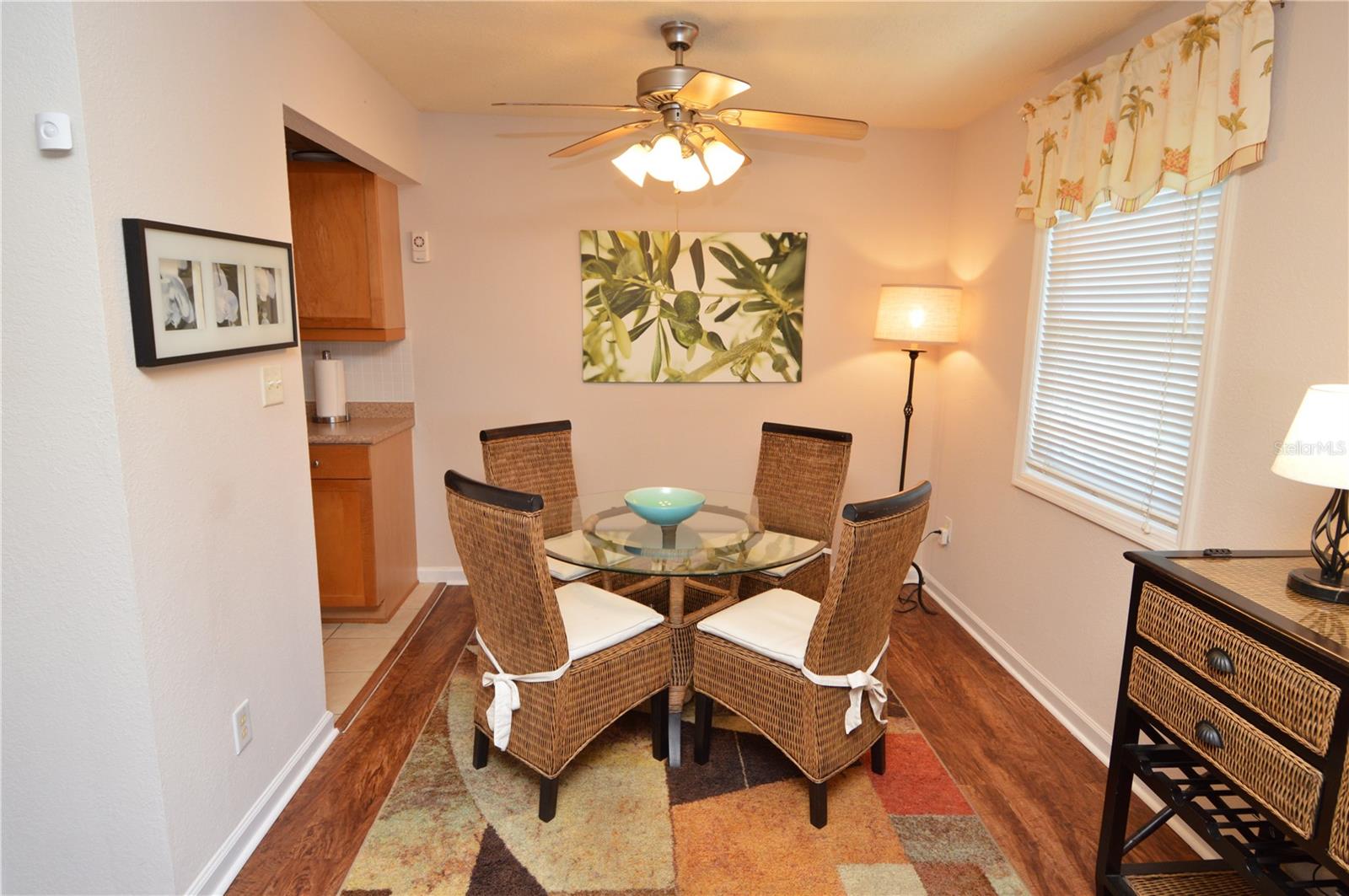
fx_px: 674
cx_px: 674
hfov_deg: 90.1
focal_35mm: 18
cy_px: 448
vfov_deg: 67.3
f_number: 4
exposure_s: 1/60
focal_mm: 12
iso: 400
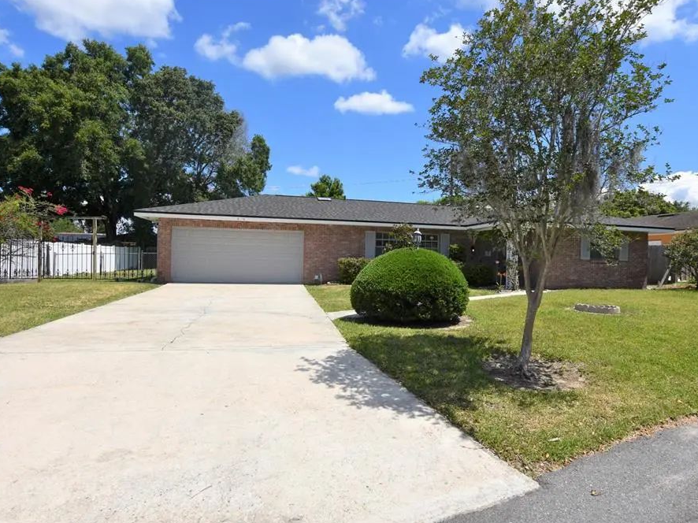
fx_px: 403
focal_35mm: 20
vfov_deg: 65.9
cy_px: 259
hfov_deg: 81.6
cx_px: 381
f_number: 8
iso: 100
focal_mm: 12
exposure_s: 1/500
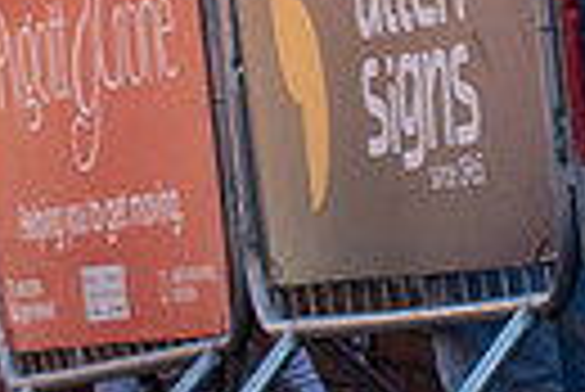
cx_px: -668
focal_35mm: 572
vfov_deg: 2.4
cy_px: 66
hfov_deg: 3.6
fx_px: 9305
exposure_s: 1/1000
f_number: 3.5
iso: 100
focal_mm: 75
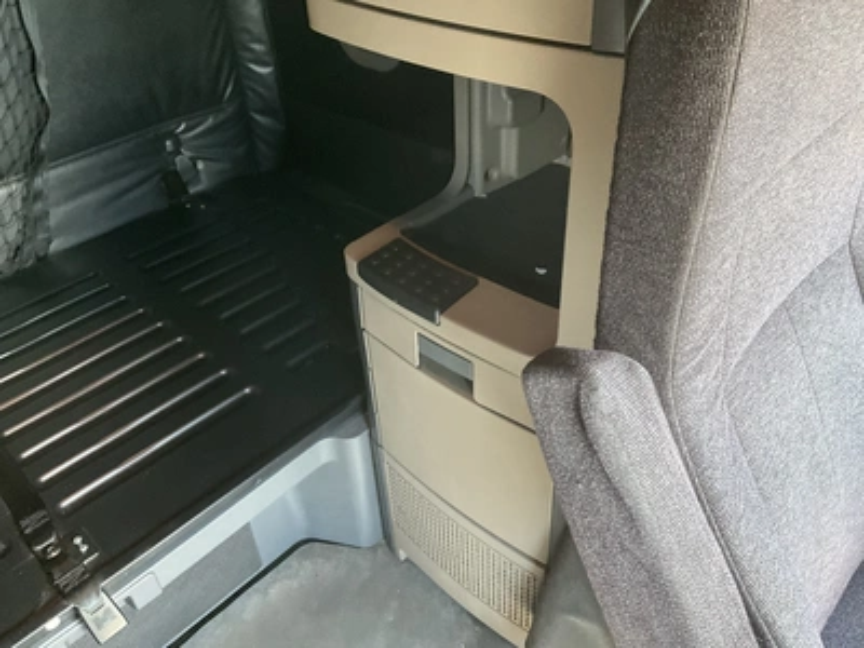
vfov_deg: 48.2
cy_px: 324
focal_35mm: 29
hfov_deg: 61.7
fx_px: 724
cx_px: 432
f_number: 1.8
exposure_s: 1/60
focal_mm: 3
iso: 250
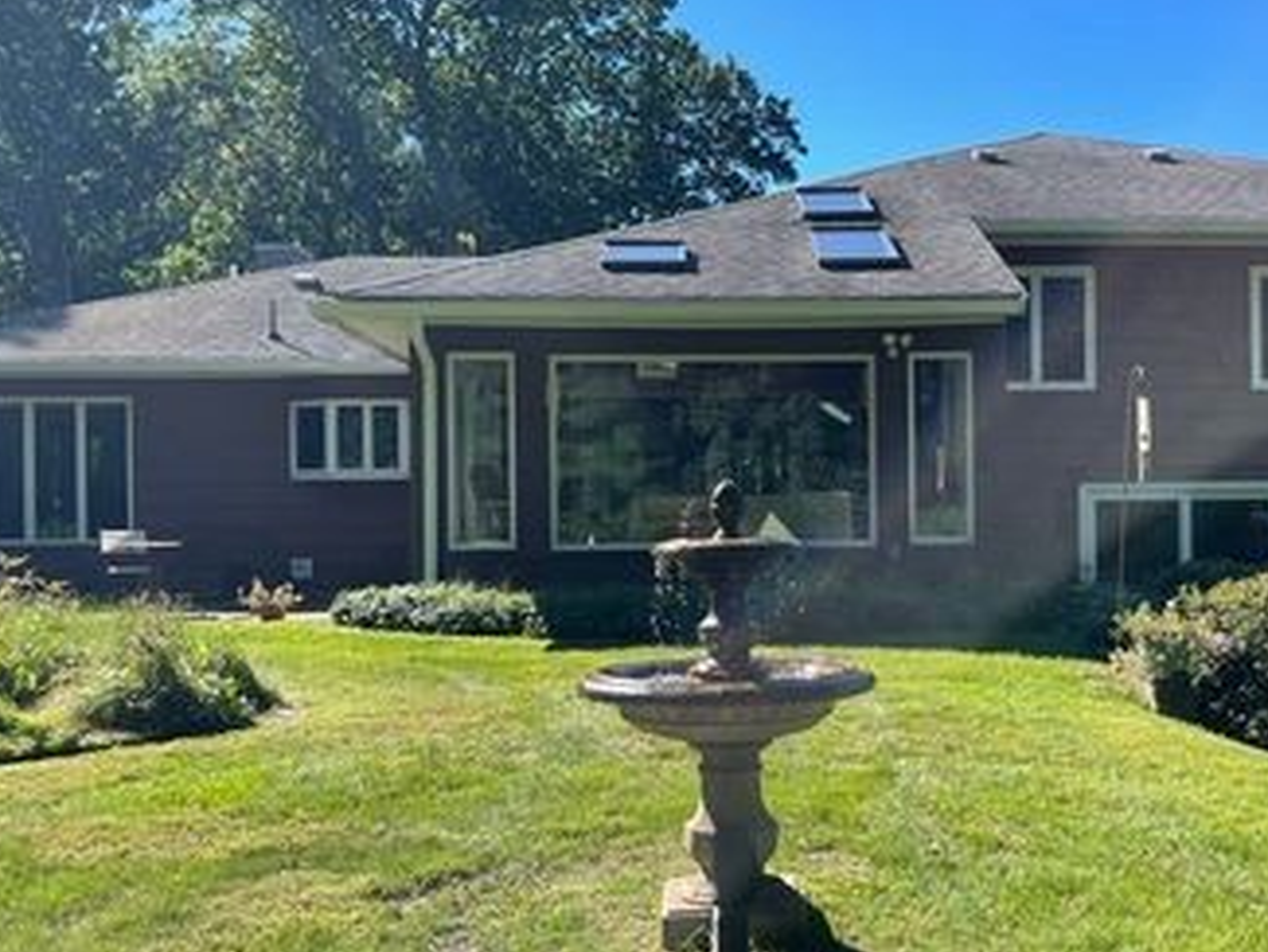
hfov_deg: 46.4
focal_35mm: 40
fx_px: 1466
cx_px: 788
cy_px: 501
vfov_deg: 36.0
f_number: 1.6
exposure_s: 1/1689
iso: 32
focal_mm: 5.1
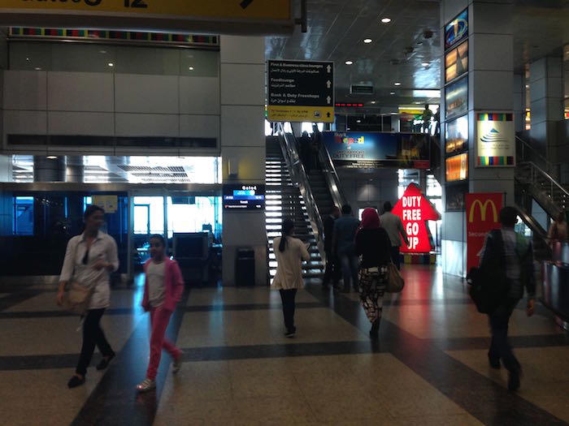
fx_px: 542
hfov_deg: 55.4
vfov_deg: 42.9
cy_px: 213
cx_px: 284
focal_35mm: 33
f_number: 2.4
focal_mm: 4.12
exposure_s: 1/20
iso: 125
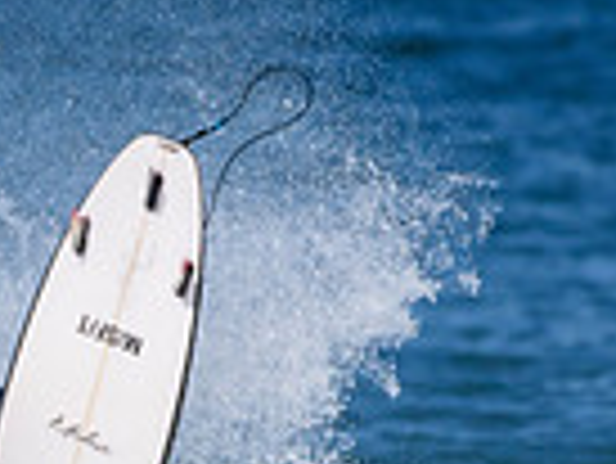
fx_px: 54287
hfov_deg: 0.7
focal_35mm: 3048
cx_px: -58
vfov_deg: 0.5
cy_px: 750
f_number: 5.6
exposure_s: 1/4000
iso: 450
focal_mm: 500
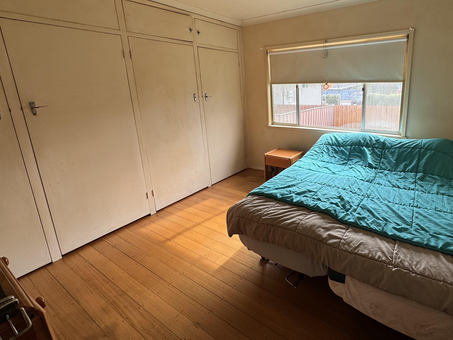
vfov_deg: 70.8
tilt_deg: -11.9
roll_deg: +1.6
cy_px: 135
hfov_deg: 85.7
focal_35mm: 18
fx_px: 236
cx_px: 288
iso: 40
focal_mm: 2.22
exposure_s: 1/204
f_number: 2.2
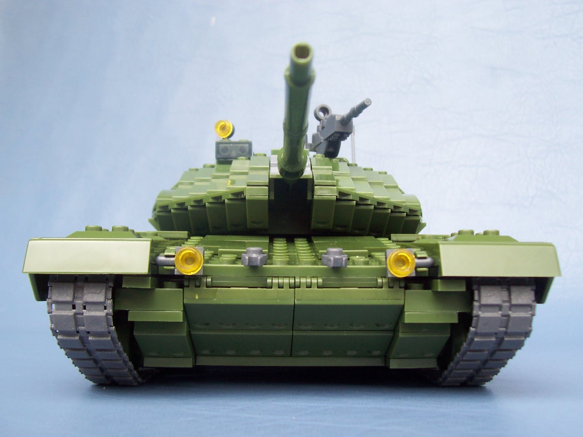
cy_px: 218
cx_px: 292
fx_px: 623
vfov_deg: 38.7
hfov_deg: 50.1
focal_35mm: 37
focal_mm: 5.6
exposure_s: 1/125
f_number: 2.8
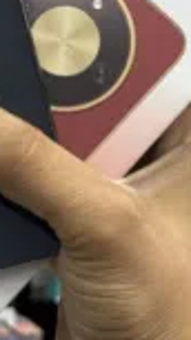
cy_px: 2
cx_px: 18
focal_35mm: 137
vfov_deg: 15.4
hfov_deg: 8.8
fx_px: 1234
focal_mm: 6.76
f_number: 1.78
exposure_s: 1/173
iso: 64
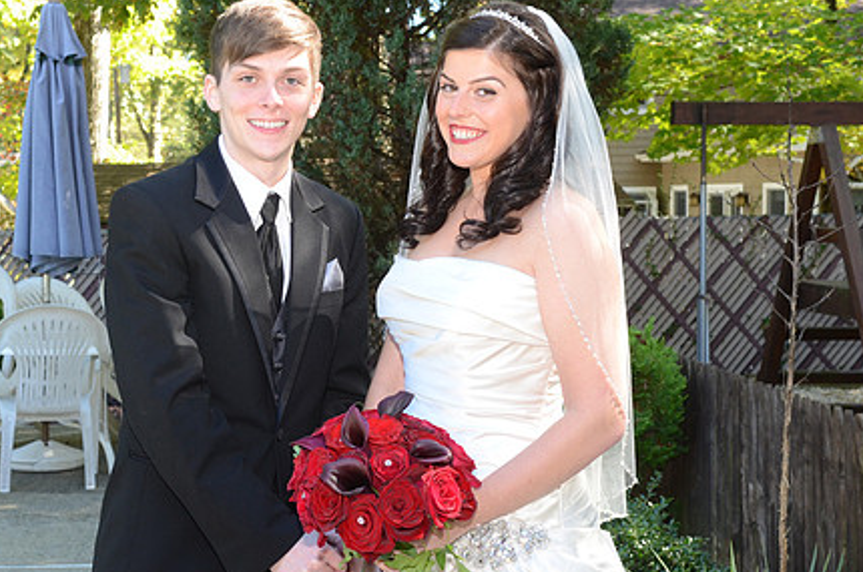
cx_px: 311
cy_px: 297
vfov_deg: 21.6
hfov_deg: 31.9
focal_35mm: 63
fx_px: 1500
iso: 500
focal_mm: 31
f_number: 6.3
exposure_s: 1/100
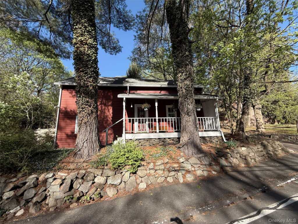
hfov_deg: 102.1
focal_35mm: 14
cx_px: 149
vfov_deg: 85.7
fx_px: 121
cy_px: 112
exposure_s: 1/701
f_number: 2.2
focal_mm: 2.22
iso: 50
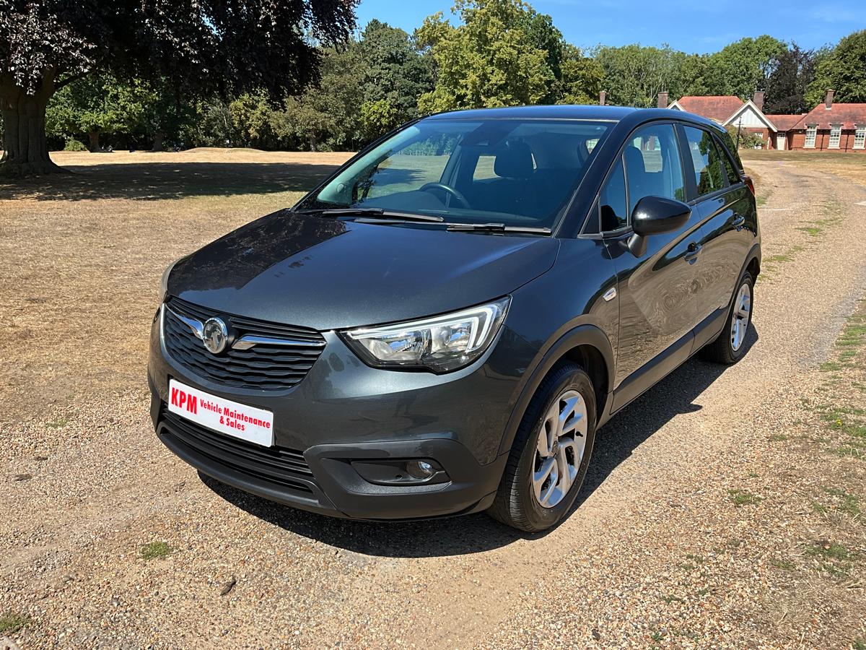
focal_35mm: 29
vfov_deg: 48.2
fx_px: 726
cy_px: 325
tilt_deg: -11.9
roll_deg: -2.0
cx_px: 433
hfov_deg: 61.7
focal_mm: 3
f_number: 1.8
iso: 25
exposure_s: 1/1250
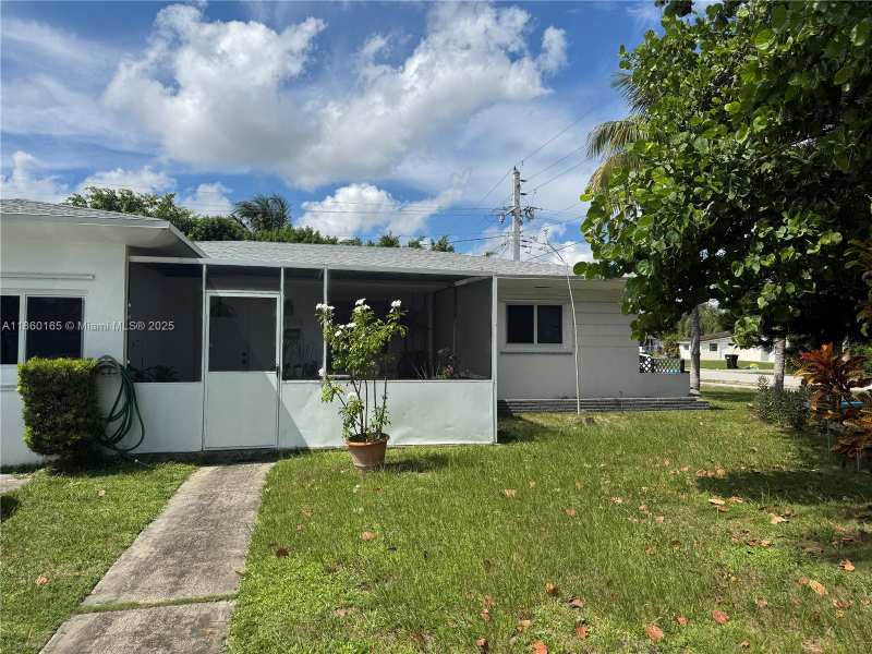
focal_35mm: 24
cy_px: 327
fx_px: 605
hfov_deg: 71.6
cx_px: 436
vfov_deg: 56.8
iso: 80
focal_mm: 6.76
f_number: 1.78
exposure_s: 1/5814
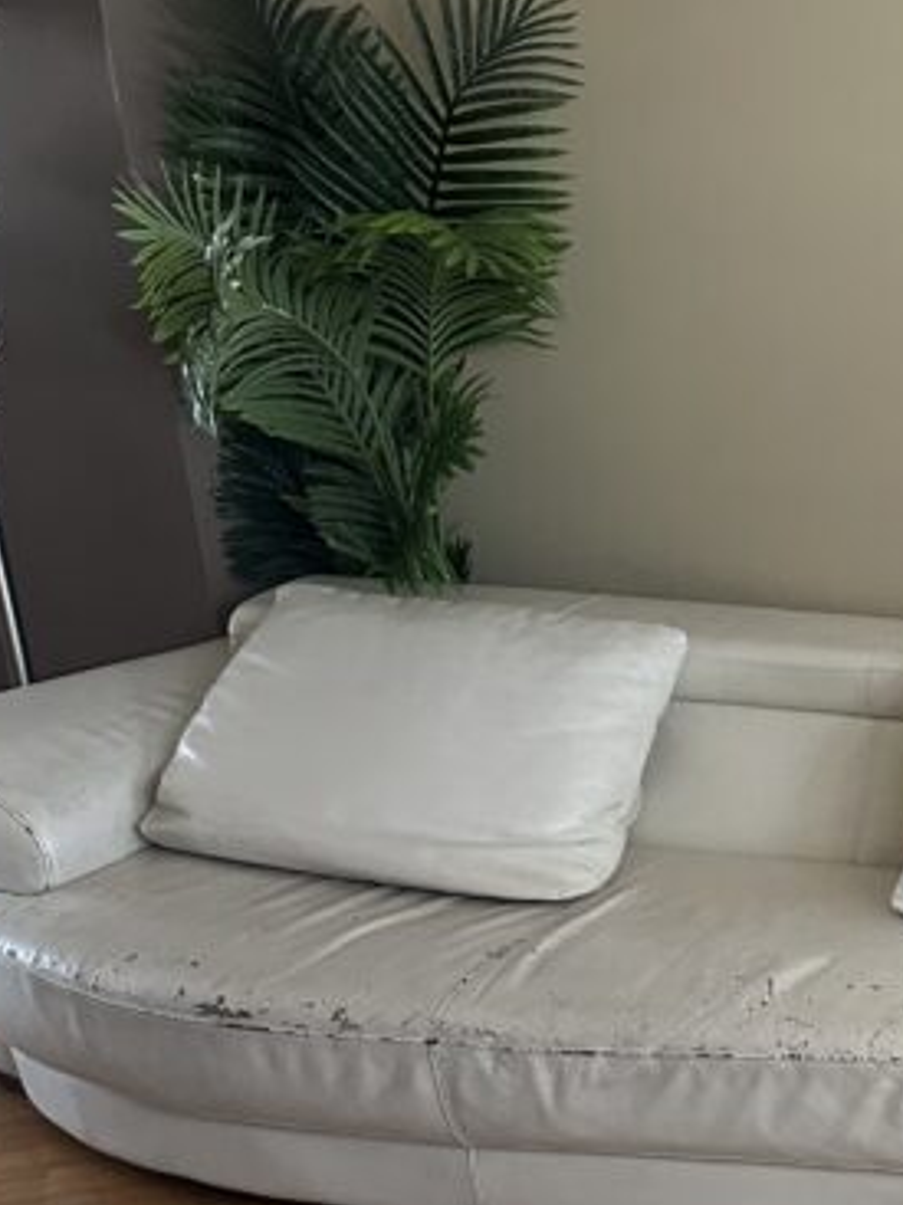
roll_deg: +0.4
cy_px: 1100
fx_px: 2332
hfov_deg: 20.1
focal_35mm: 67
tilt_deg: -23.6
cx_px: 1162
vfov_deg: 27.8
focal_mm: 6.86
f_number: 1.78
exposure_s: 1/60
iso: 500
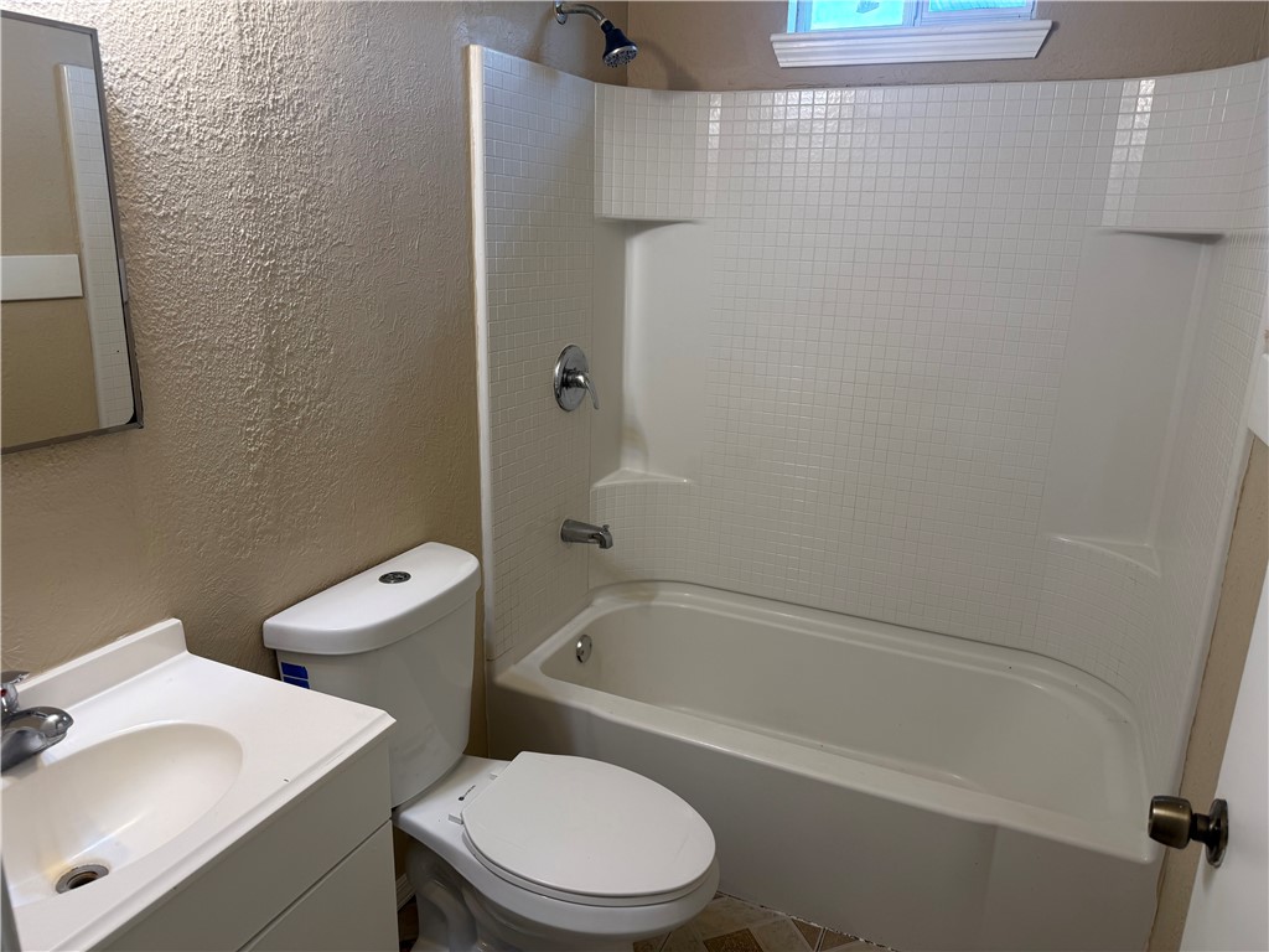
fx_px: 880
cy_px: 476
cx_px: 634
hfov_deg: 71.6
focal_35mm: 24
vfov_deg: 56.8
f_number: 1.78
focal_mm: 6.76
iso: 100
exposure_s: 1/120
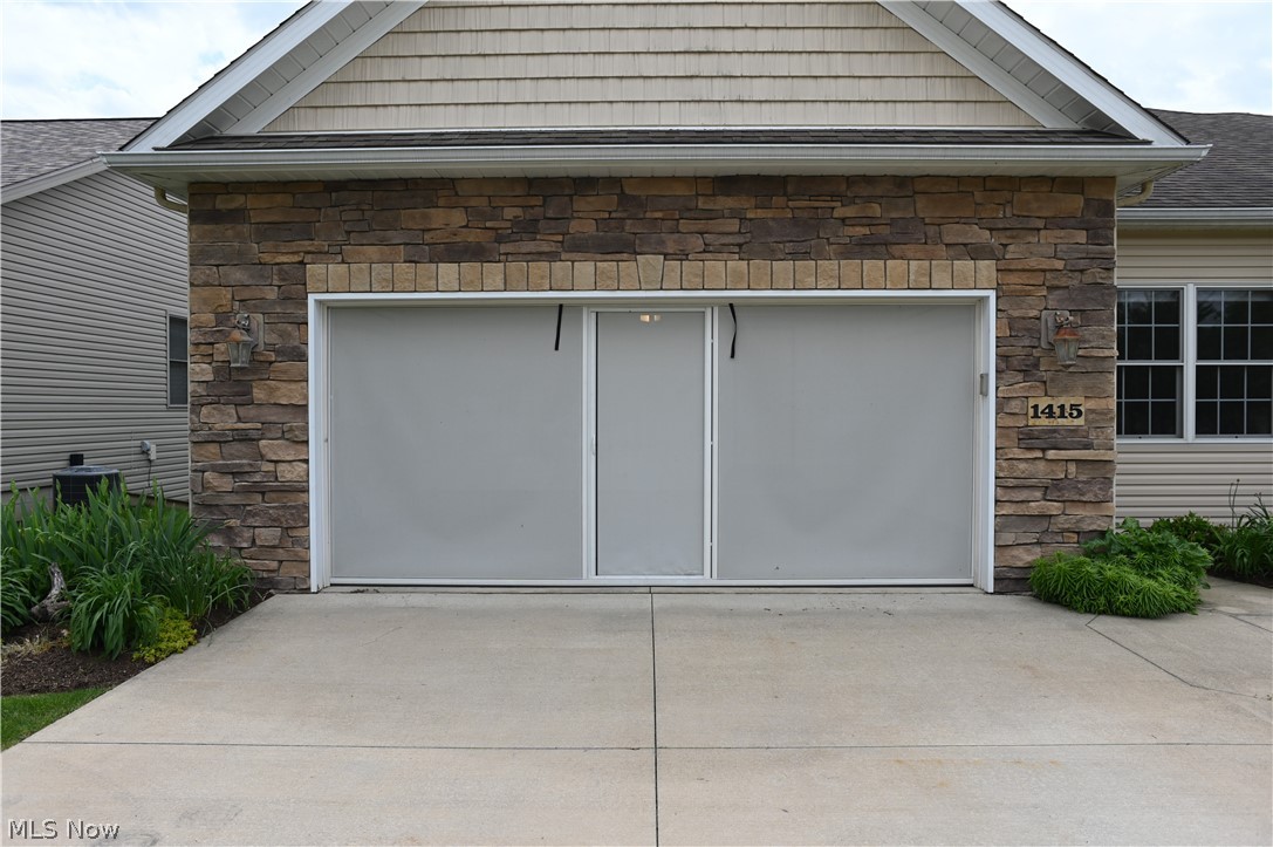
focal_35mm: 24
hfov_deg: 73.8
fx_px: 848
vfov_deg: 53.1
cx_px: 636
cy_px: 424
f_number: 7.1
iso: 100
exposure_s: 1/400
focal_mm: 24
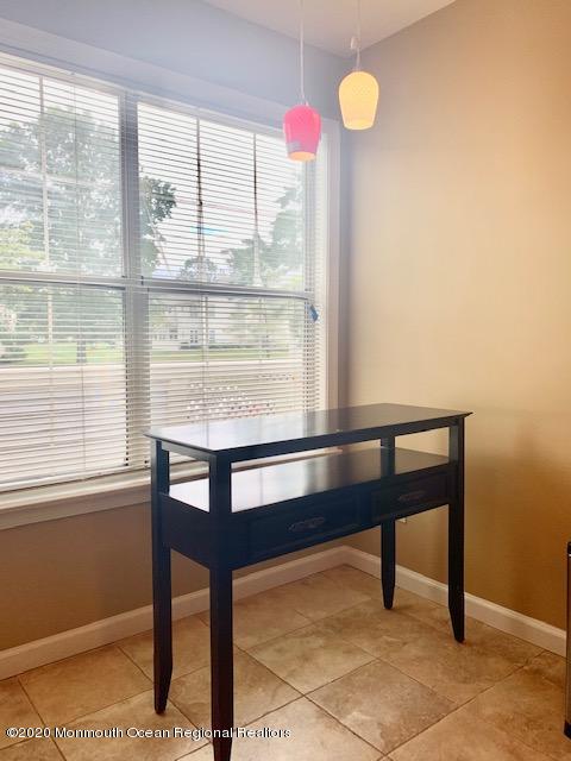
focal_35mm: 26
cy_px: 380
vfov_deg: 67.3
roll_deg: +1.1
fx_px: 572
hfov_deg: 53.1
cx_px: 286
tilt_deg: -3.5
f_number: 1.8
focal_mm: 4.25
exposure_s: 1/249
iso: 25
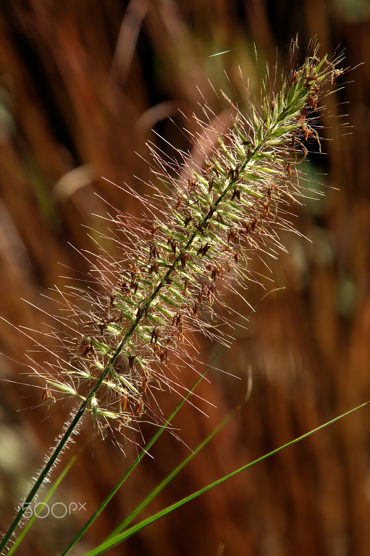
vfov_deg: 5.1
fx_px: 6258
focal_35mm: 405
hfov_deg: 3.4
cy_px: 278
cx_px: 185
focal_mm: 270
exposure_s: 1/125
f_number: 13
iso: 200
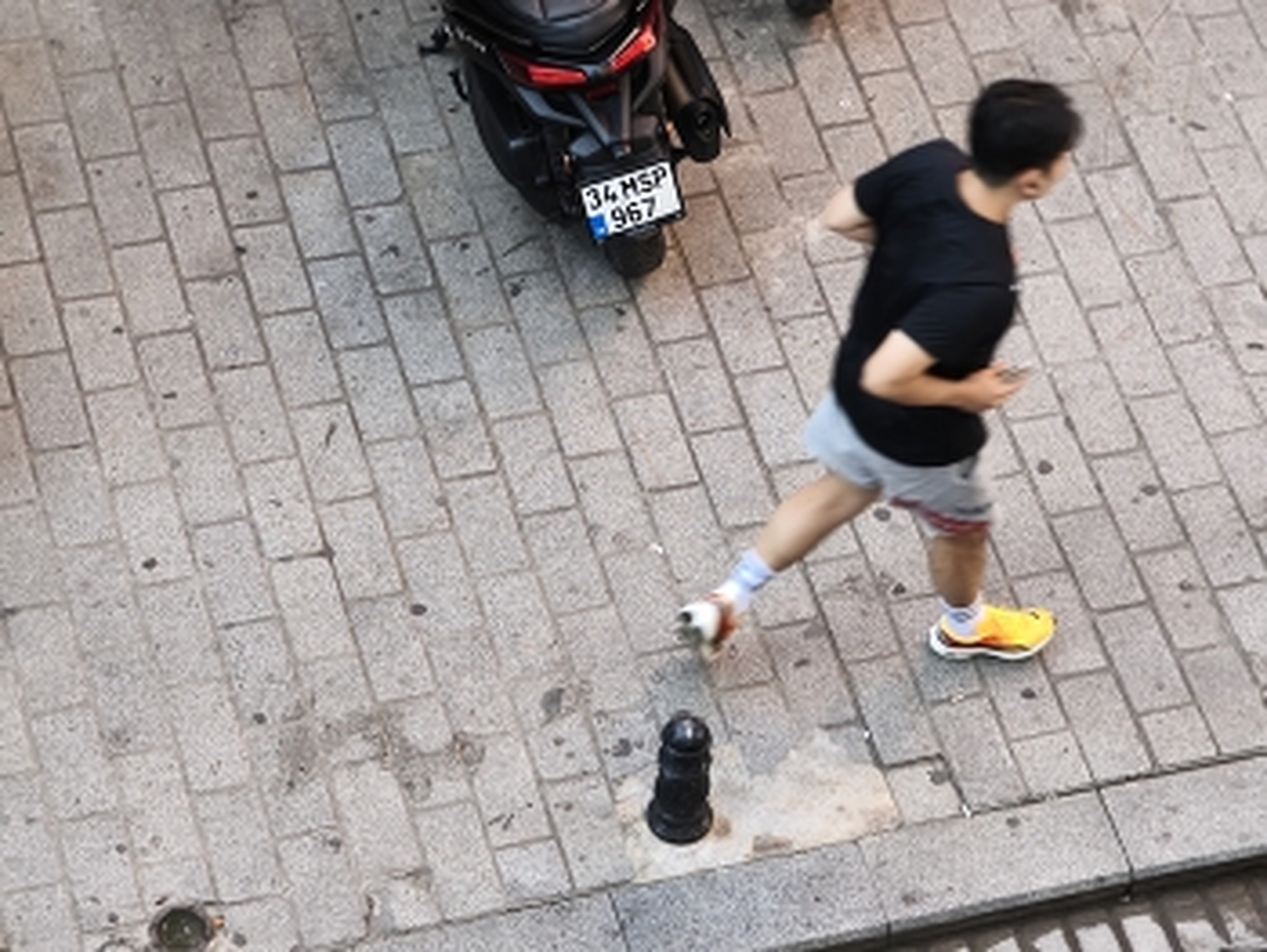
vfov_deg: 12.9
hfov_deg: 17.1
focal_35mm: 115
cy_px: 476
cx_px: 634
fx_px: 4212
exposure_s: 1/100
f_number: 3
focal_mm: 17.27
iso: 320
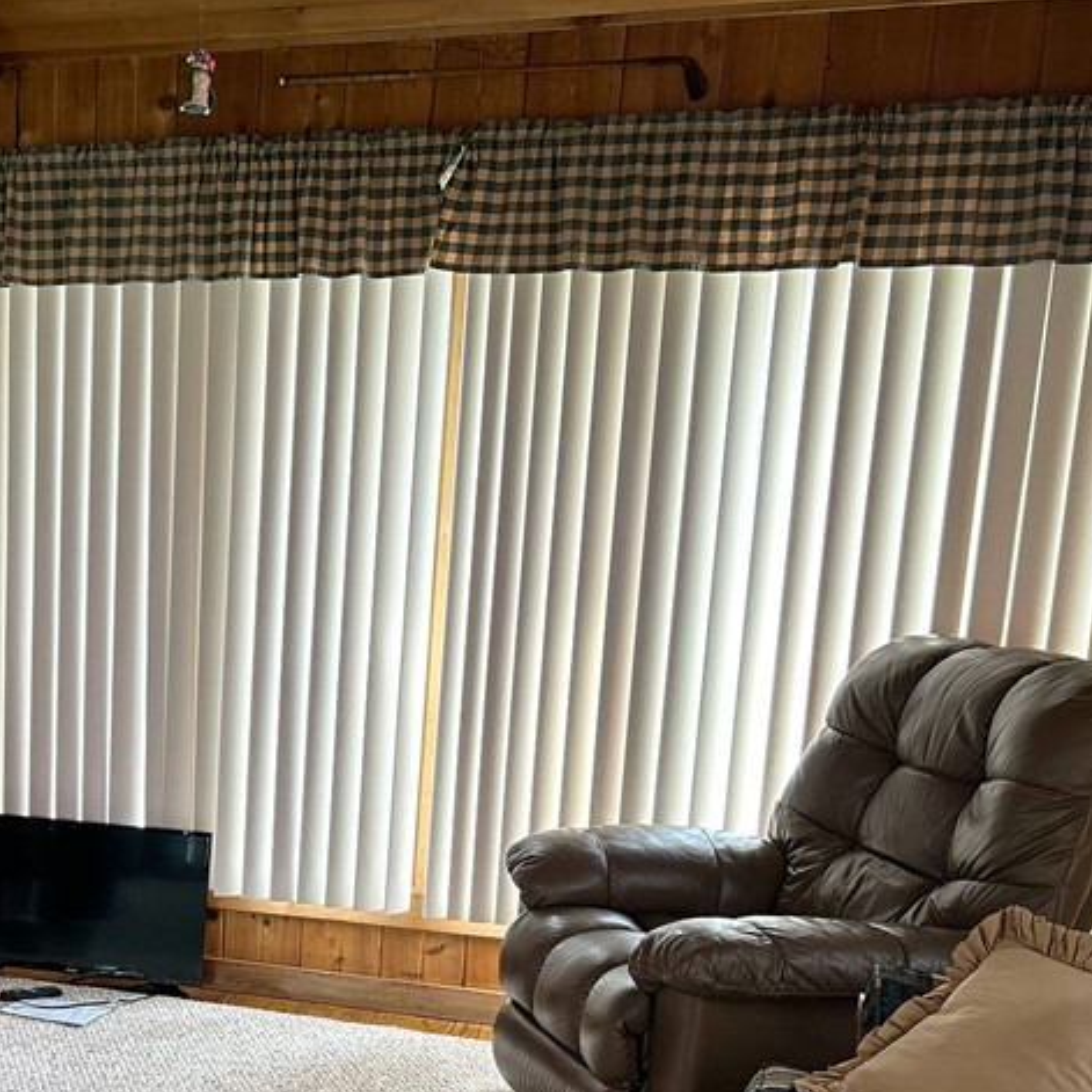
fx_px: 1785
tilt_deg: -12.2
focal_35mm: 50
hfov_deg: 31.7
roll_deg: +0.1
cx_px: 32
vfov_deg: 33.2
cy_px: 849
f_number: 1.5
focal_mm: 5.7
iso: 100
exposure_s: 1/60
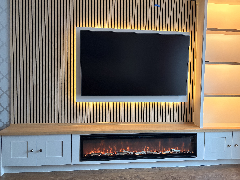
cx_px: 120
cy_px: 90
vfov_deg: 53.1
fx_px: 180
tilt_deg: -2.6
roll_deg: -0.6
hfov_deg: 67.3
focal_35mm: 26
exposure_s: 1/60
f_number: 1.6
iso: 400
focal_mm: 5.96
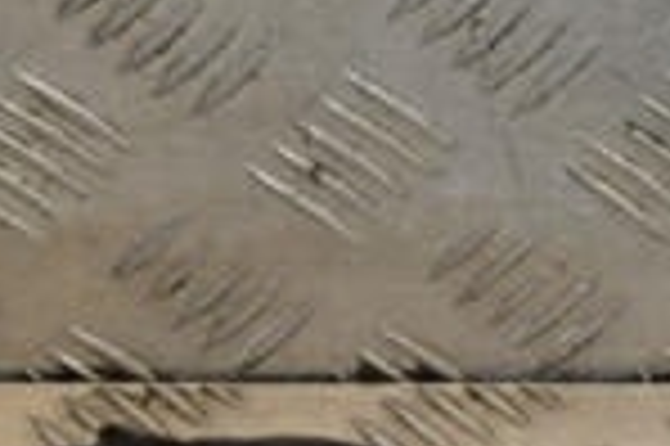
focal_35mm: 242
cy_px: 302
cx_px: 1196
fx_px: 4499
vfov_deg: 5.7
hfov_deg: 8.2
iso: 800
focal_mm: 40
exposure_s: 1/200
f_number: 6.3
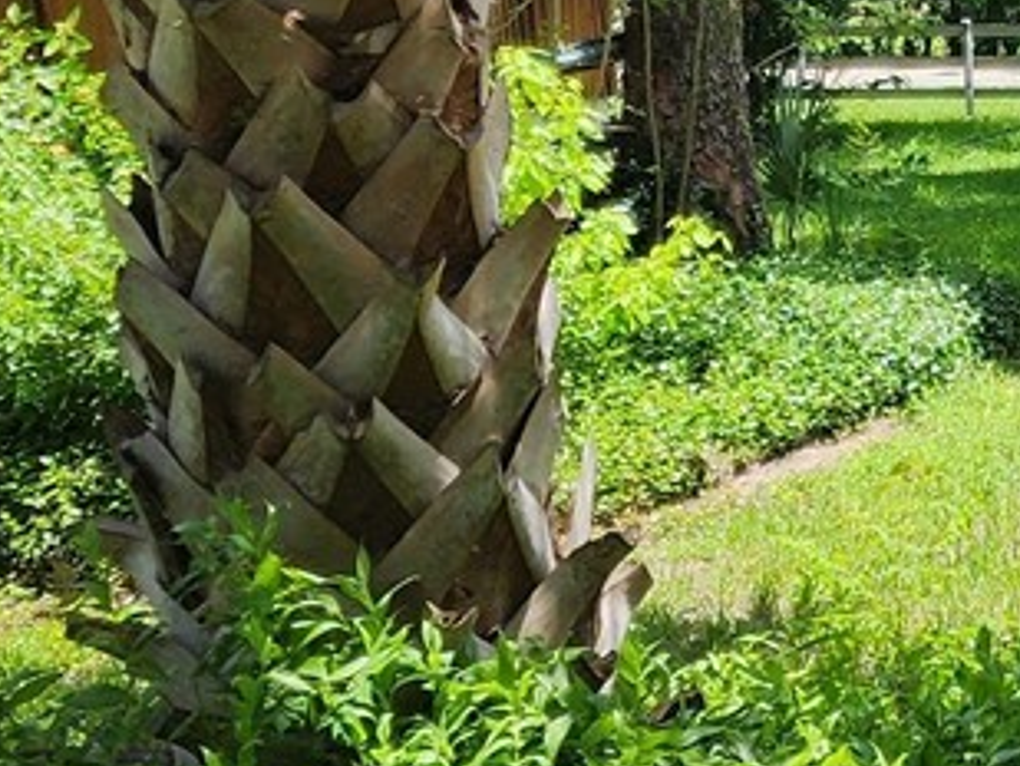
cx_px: 1789
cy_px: 96
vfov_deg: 12.4
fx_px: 3508
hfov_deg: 14.7
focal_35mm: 119
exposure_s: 1/583
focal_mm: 6.4
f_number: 1.8
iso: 12
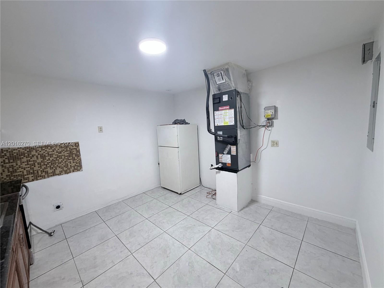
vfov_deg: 85.7
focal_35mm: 14
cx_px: 192
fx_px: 155
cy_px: 144
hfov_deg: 102.1
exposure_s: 1/60
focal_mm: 2.22
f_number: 2.2
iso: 200
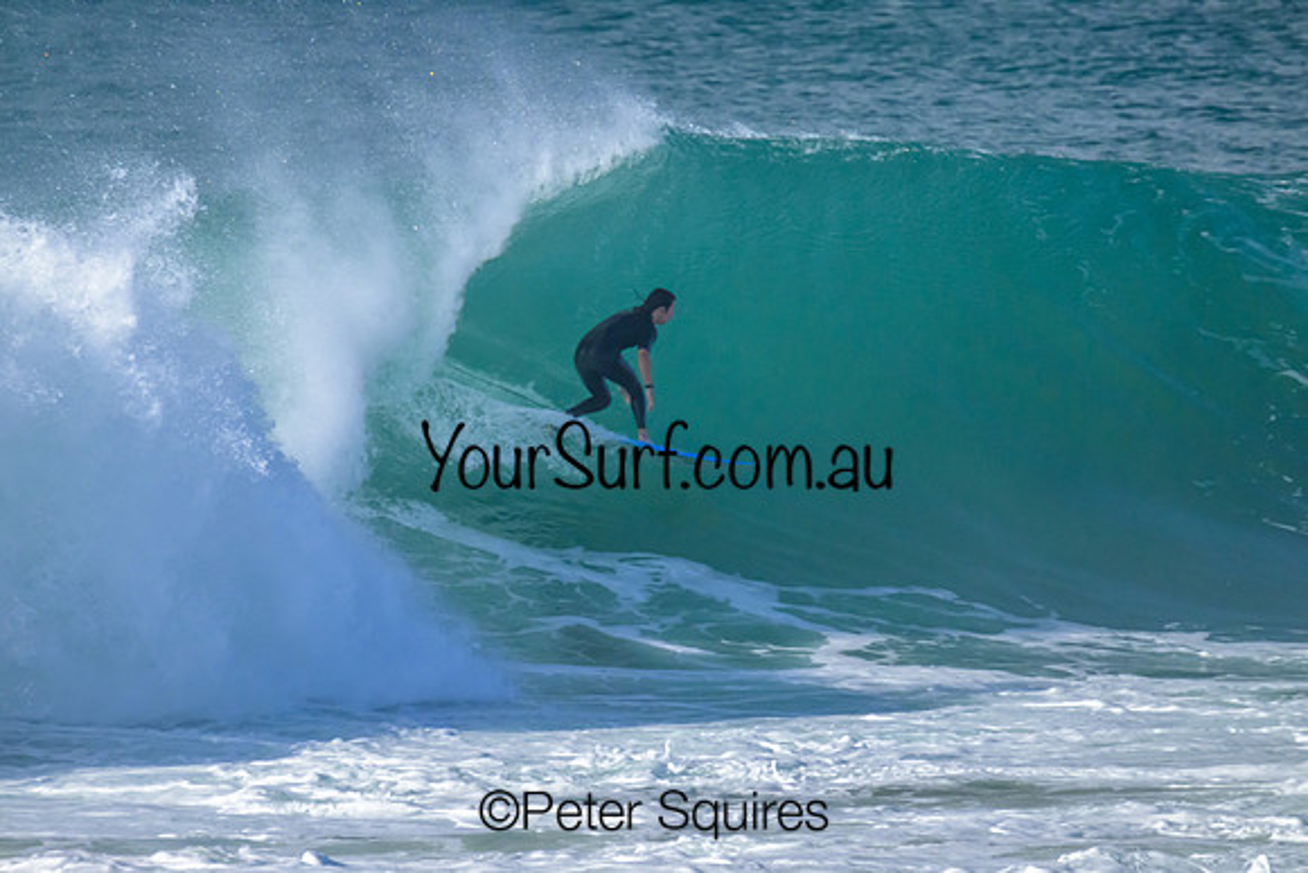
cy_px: 436
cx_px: 654
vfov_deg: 1.7
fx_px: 29072
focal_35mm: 800
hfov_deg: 2.6
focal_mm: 800
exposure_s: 1/2500
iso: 5600
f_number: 11
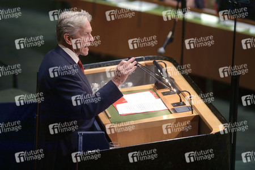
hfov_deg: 10.3
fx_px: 1417
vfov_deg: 6.9
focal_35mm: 200
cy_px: 85
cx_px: 128
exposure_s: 1/250
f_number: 3.2
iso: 1600
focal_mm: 200
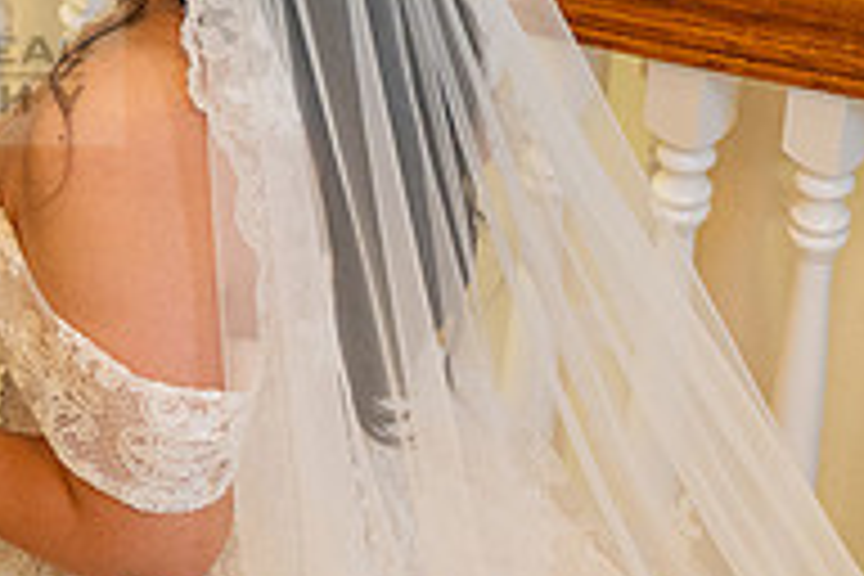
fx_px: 7319
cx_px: -252
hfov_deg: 6.7
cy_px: -47
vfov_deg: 4.5
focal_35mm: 305
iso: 1250
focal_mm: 86
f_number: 4
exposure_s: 1/200
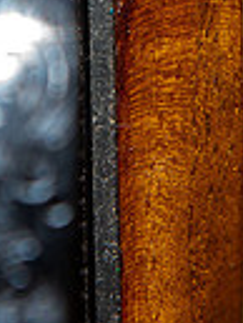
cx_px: 173
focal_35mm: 302
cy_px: -58
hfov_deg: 4.9
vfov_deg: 6.5
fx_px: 2822
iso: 50
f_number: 5.6
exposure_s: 1/250
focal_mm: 70
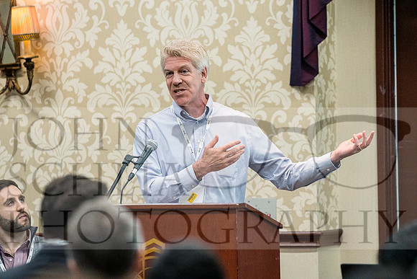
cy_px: 140
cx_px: 208
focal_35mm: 300
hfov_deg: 6.9
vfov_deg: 4.6
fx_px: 3476
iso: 3200
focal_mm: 200
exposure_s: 1/200
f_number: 3.5
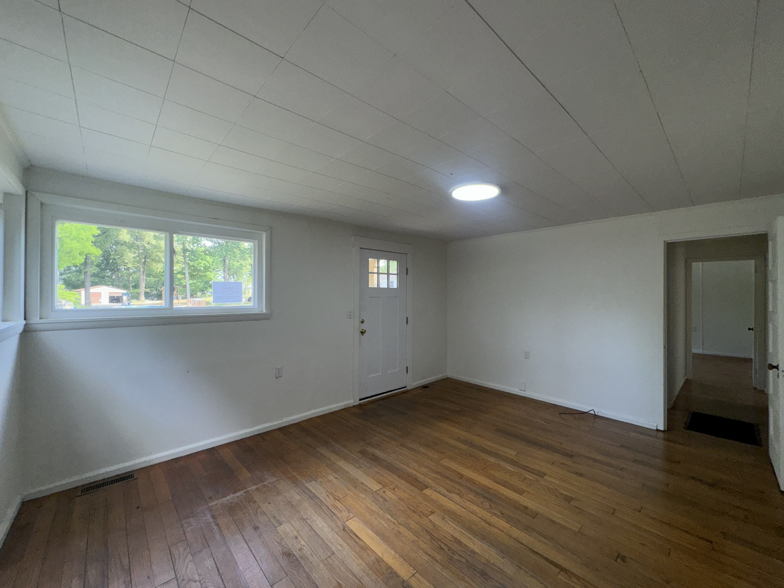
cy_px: 294
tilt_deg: -0.3
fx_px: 317
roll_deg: +0.3
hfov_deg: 102.1
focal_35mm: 14
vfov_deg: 85.7
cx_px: 392
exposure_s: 1/122
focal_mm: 2.22
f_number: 2.2
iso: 40
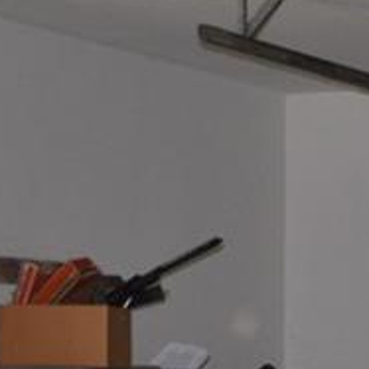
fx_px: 2014
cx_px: 918
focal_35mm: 167
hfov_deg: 9.3
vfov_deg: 10.3
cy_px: 407
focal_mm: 24
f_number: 3.8
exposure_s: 1/60
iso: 800
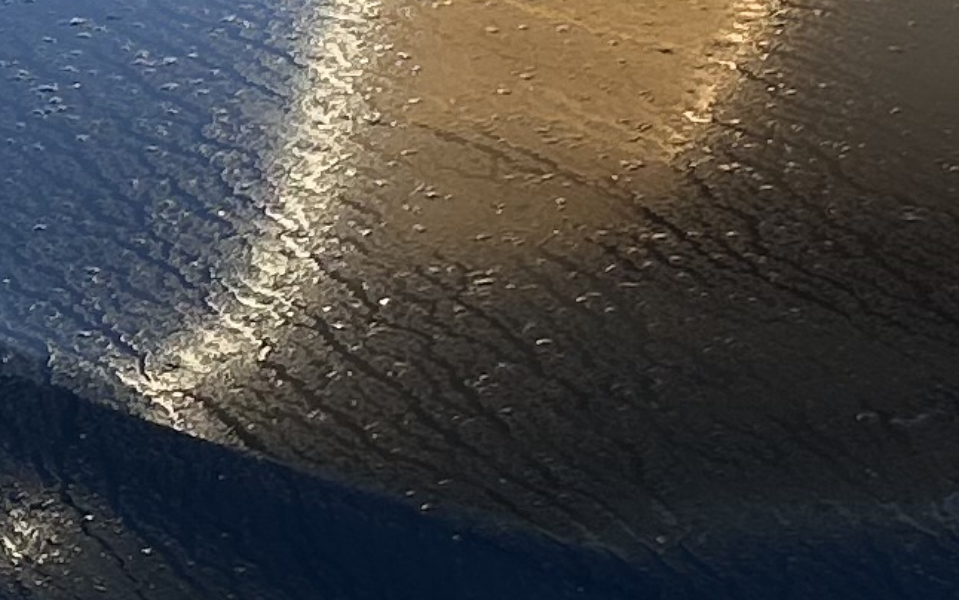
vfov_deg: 7.6
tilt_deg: -18.9
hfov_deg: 11.9
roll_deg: +7.3
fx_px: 4496
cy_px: 731
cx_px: -150
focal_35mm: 172
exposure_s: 1/460
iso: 50
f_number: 1.5
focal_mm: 5.7
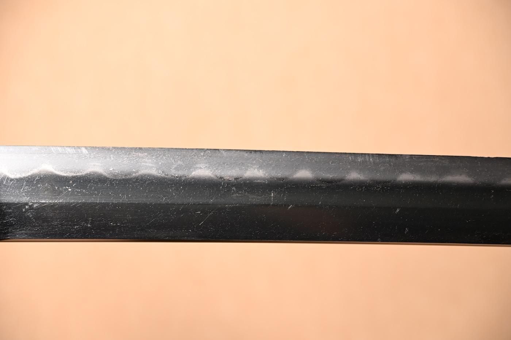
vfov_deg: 12.3
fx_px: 1575
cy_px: 170
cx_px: 256
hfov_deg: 18.4
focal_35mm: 111
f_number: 5.3
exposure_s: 1/2
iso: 100
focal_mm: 74
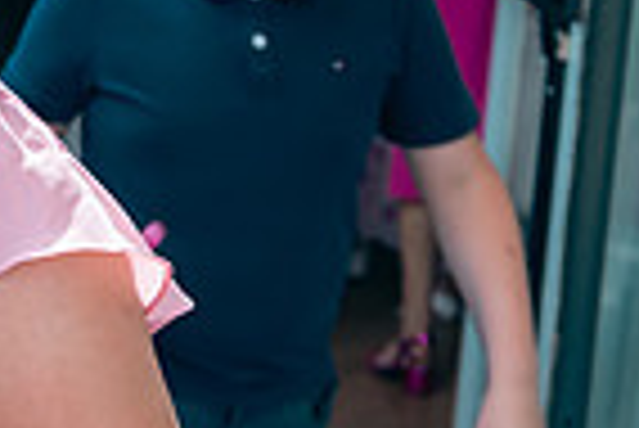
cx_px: -536
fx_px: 2541
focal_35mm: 143
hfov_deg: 12.9
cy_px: 88
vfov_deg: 9.6
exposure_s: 1/200
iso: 100
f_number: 5
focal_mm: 35
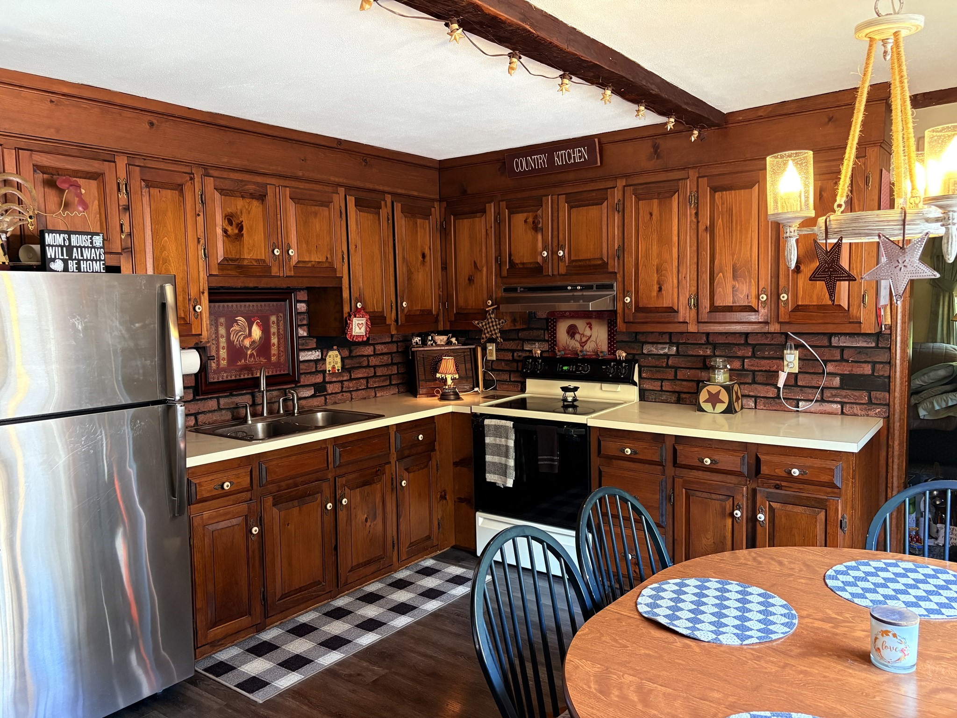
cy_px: 359
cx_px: 478
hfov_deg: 67.3
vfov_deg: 53.1
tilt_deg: -4.2
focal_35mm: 26
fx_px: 719
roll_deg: +1.0
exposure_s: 1/60
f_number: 1.6
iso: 320
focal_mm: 5.96
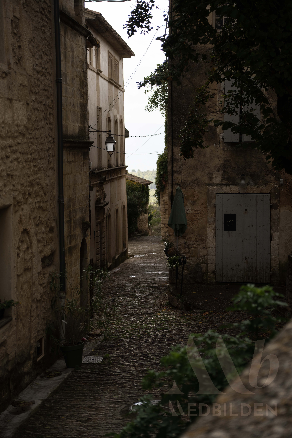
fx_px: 933
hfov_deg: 17.8
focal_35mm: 77
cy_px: 219
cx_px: 146
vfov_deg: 26.4
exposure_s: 1/1000
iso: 100
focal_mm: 76.7
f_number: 2.8
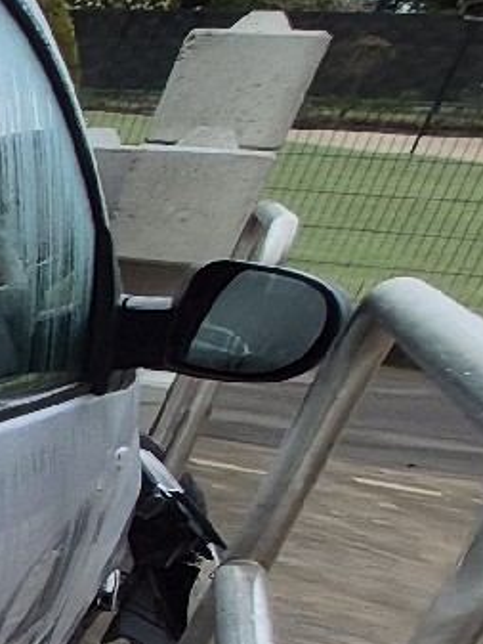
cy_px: 749
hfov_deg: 10.2
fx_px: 1376
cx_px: -1117
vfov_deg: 24.2
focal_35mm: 74
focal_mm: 1.74
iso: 40
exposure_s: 1/588
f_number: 2.2
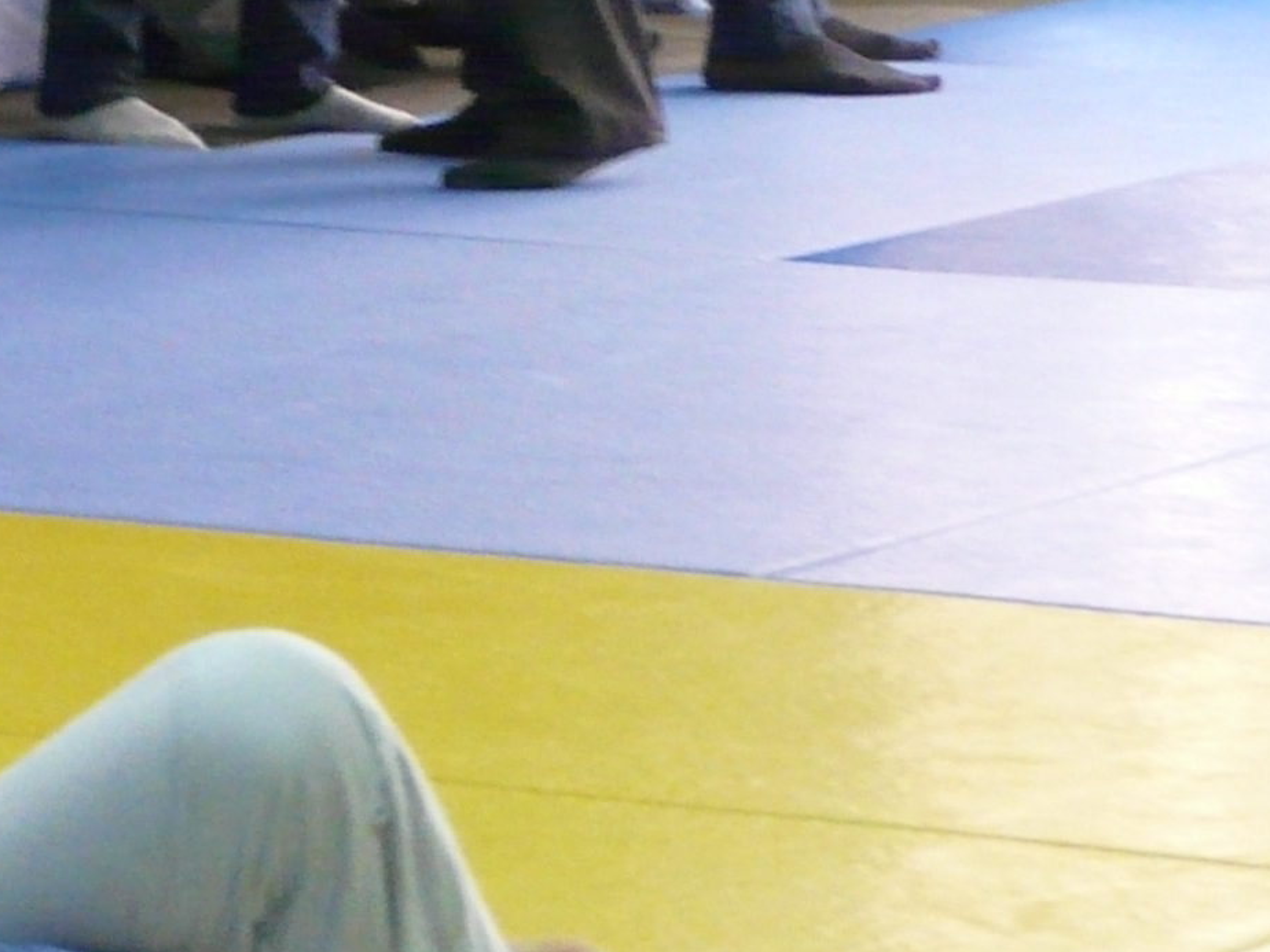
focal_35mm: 286
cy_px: 670
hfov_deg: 6.8
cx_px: -767
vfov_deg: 5.2
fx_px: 10493
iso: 400
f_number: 3.2
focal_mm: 13.3
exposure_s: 1/13
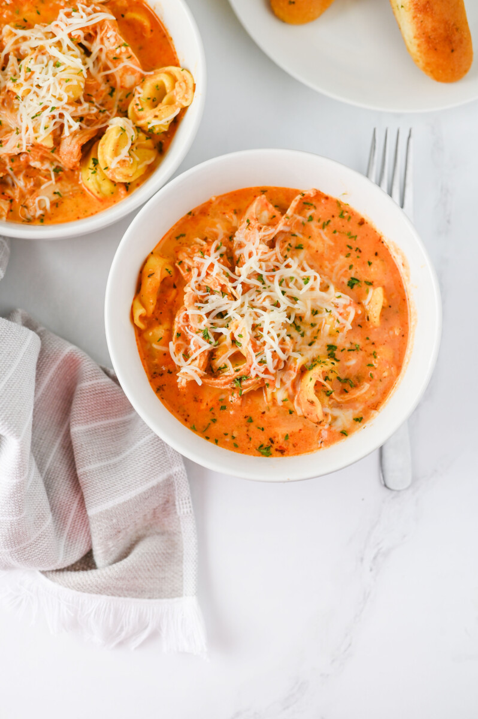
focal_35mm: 50
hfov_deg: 26.9
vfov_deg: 39.6
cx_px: 239
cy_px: 360
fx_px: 997
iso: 250
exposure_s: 1/100
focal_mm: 50
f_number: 4
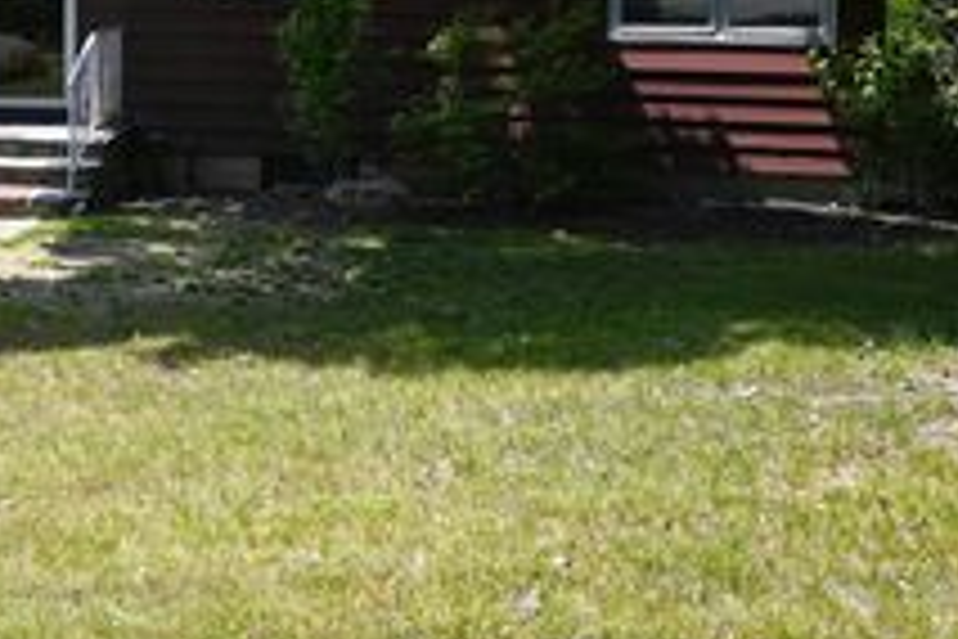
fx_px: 1437
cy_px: 7
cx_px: 148
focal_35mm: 54
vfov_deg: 24.0
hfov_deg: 35.3
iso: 100
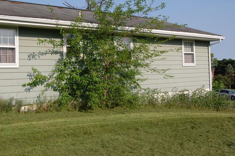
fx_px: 331
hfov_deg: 38.9
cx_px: 90
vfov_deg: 26.5
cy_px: 58
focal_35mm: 51
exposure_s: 1/320
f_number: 9
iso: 200
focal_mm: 23
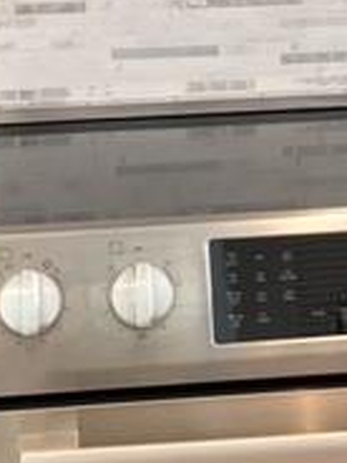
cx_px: 206
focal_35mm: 101
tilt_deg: -4.6
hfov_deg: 14.6
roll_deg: +2.2
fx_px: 1350
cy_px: 25
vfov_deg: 19.0
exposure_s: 1/15
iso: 32
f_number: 2.2
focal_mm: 4.15
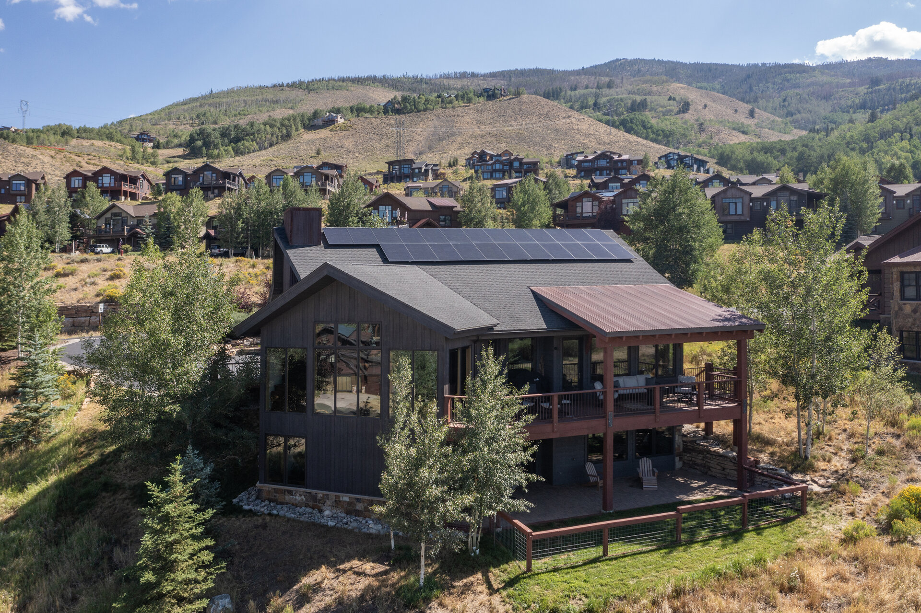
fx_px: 716
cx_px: 460
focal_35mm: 28
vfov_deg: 46.4
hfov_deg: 65.5
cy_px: 306
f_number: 5
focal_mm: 10.26
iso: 100
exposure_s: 1/400
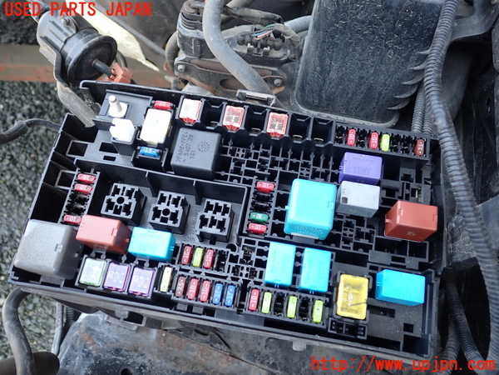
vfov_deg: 46.8
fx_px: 432
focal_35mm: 30
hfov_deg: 60.0
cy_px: 188
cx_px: 250
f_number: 2.3
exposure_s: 1/125
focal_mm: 5.4
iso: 160
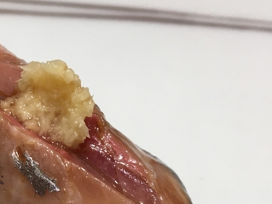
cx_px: 52
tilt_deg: -45.3
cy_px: 210
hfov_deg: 24.6
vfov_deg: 18.4
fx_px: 613
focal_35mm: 78
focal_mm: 4.15
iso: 25
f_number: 2.2
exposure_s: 1/30
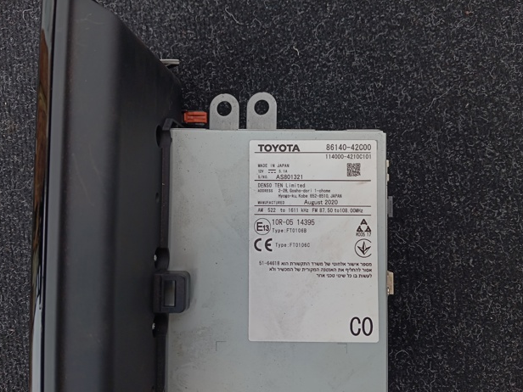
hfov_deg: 61.7
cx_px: 263
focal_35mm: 29
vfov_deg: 48.2
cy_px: 202
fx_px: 438
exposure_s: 1/206
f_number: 1.8
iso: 56
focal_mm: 4.22
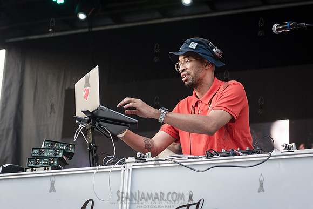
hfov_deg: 20.6
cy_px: 115
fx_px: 858
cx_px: 202
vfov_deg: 13.9
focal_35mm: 99
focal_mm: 70
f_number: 4
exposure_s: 1/320
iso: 500
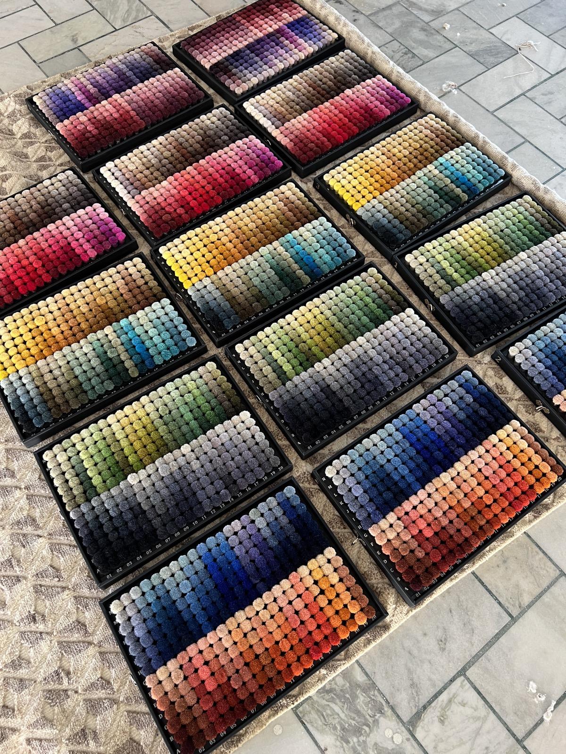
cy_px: 377
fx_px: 567
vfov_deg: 67.3
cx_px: 283
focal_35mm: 26
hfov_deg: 53.1
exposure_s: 1/50
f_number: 1.5
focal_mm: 5.7
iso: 125
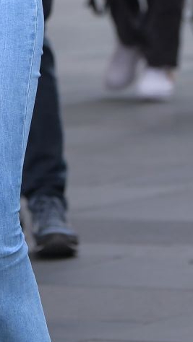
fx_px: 5571
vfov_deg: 3.5
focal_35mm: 613
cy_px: -187
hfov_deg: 2.0
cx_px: -107
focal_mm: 105
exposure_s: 1/640
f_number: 4
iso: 640
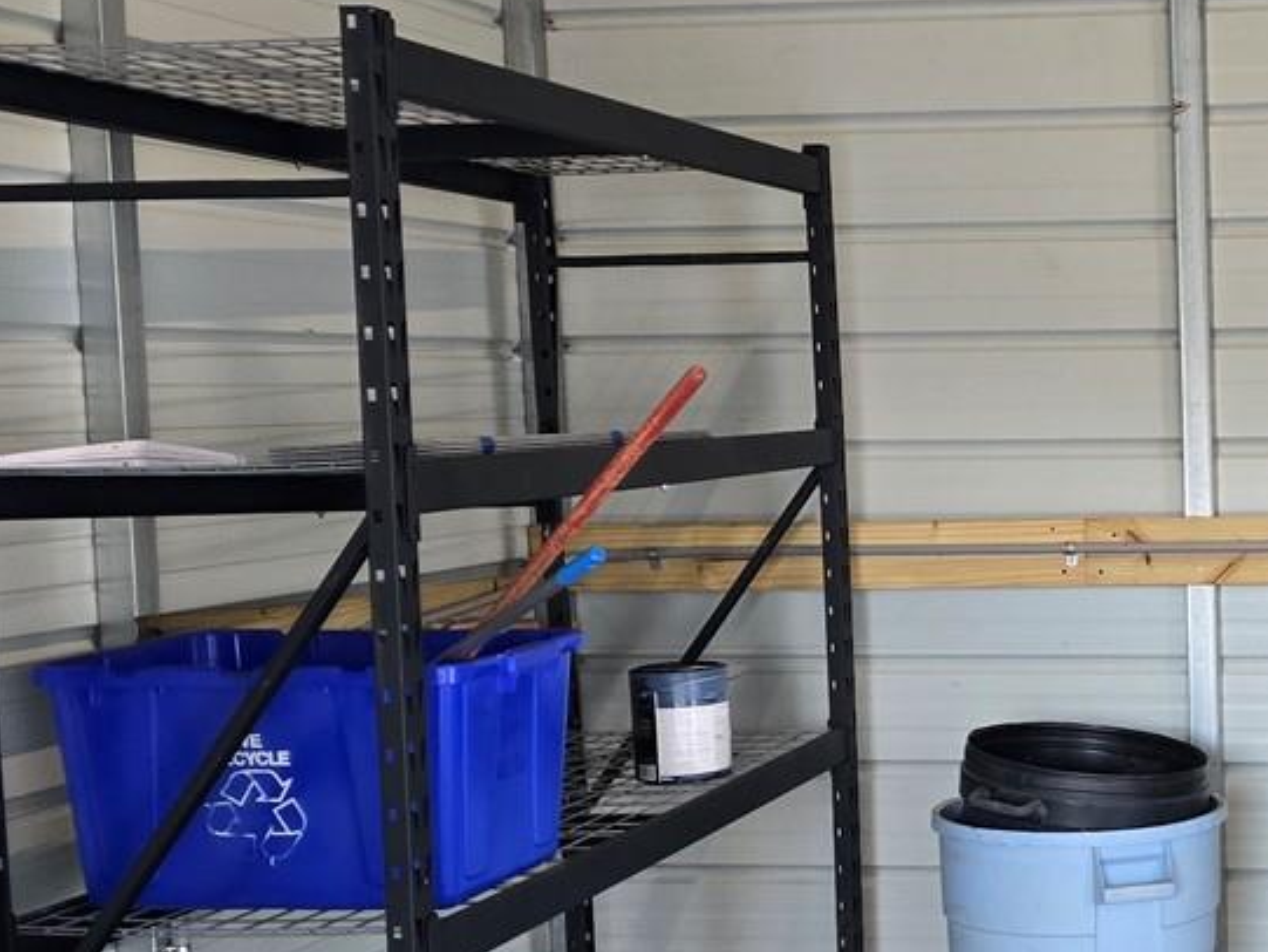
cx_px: 1341
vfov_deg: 21.6
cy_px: 546
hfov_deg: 26.6
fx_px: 2491
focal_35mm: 68
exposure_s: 1/120
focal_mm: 6.3
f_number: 1.7
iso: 400
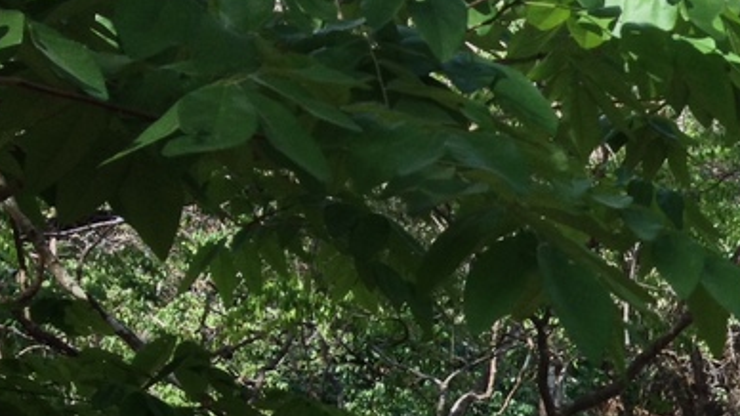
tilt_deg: -2.8
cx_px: 1116
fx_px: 2315
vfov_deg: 9.9
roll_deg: +1.7
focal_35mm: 118
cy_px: 639
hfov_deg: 16.5
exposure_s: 1/343
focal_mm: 4.28
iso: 50
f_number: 2.4
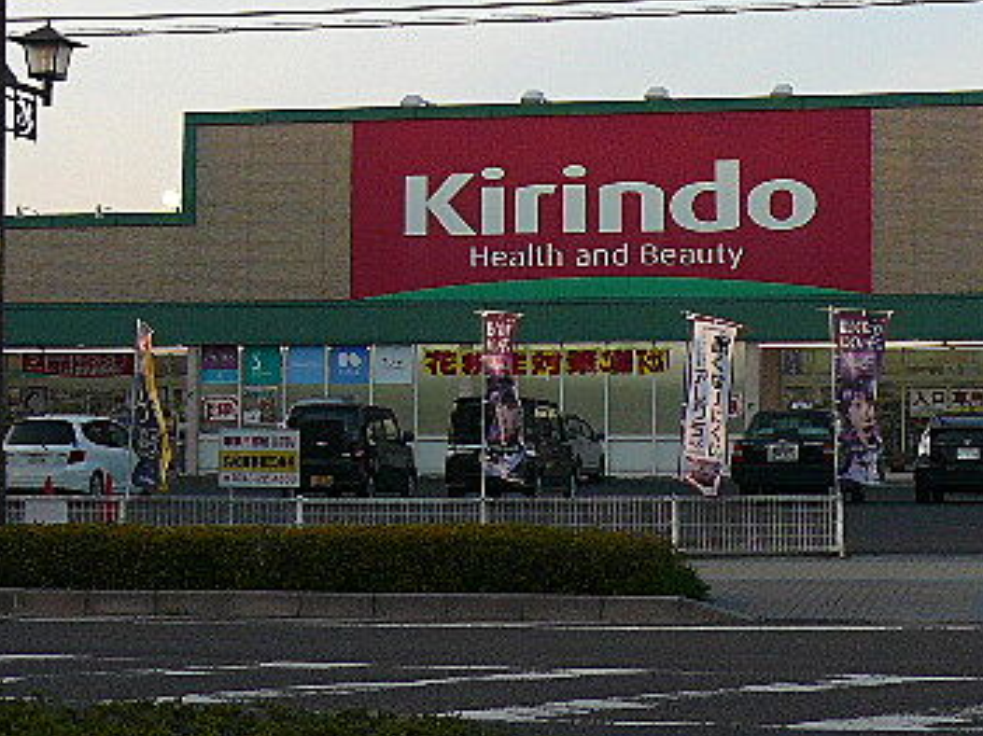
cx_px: 644
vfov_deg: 17.9
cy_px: 269
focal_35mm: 82
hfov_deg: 23.8
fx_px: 2328
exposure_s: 1/400
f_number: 2.9
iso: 100
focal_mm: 4.9
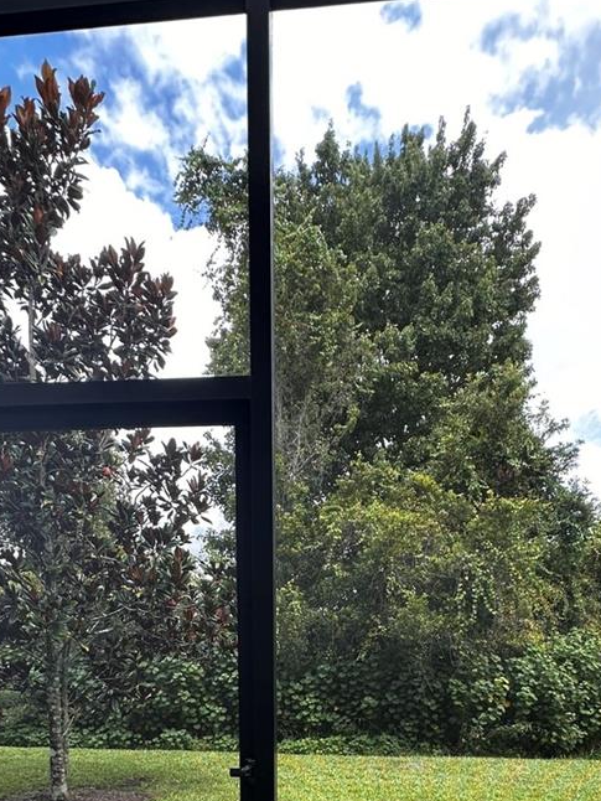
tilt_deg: -7.7
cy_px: 729
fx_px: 601
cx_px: 304
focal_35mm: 26
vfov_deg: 57.3
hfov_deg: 53.1
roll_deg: -0.6
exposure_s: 1/120
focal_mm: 2.22
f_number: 2.2
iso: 40
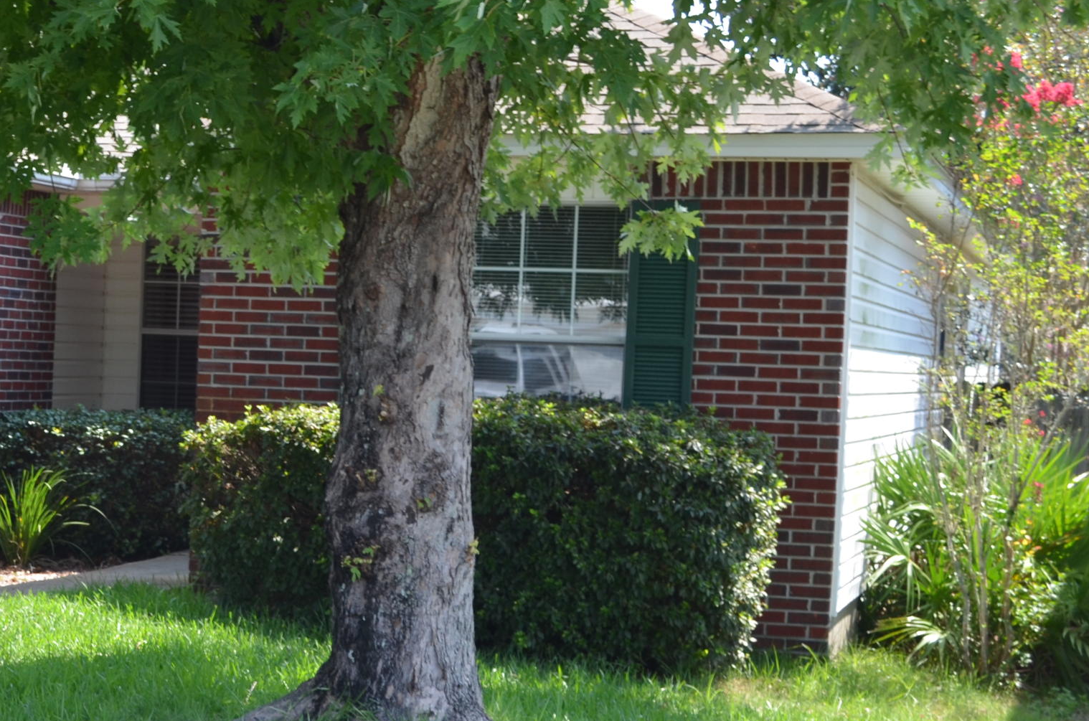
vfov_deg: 15.8
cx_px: 42
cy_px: 451
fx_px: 2595
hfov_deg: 22.9
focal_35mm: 86
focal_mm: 29
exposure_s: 1/160
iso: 200
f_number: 6.3
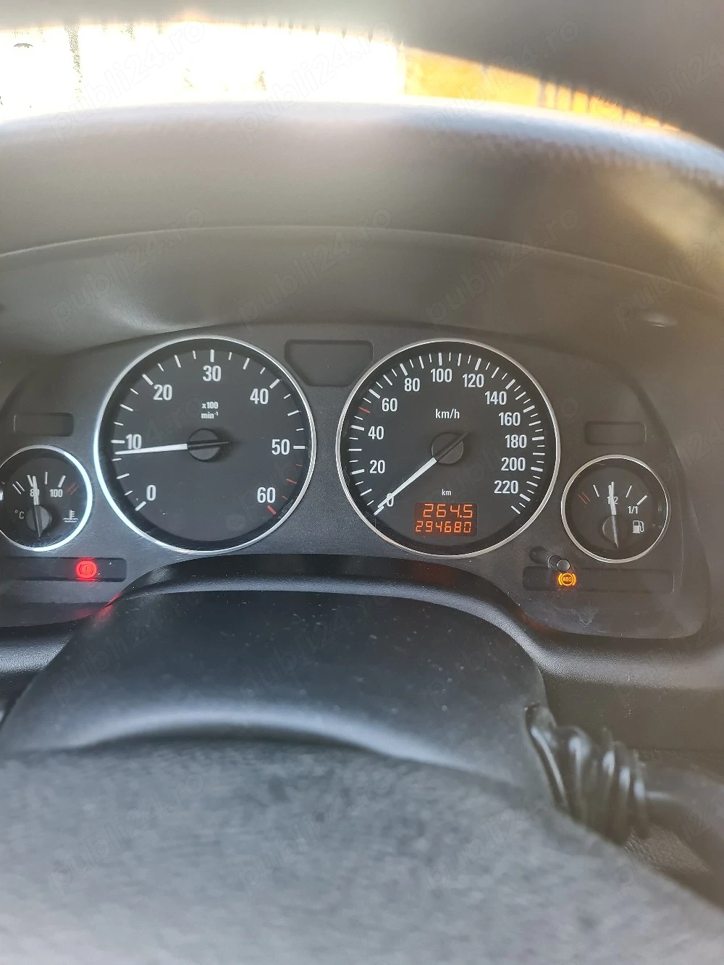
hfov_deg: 54.9
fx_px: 697
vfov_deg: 69.4
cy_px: 482
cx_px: 362
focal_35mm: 25
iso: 320
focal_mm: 7
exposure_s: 1/100
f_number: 1.8
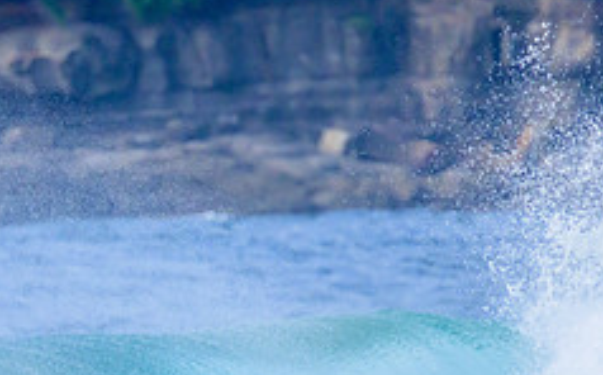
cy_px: 473
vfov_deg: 0.7
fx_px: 32673
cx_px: 137
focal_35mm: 1991
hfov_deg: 1.1
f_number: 11
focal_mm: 800
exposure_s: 1/2000
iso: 2000
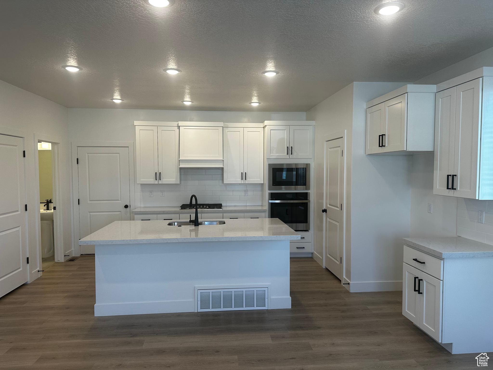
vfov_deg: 56.8
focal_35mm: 24
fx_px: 342
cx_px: 246
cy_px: 185
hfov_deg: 71.6
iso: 80
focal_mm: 6.86
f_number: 1.78
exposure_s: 1/162
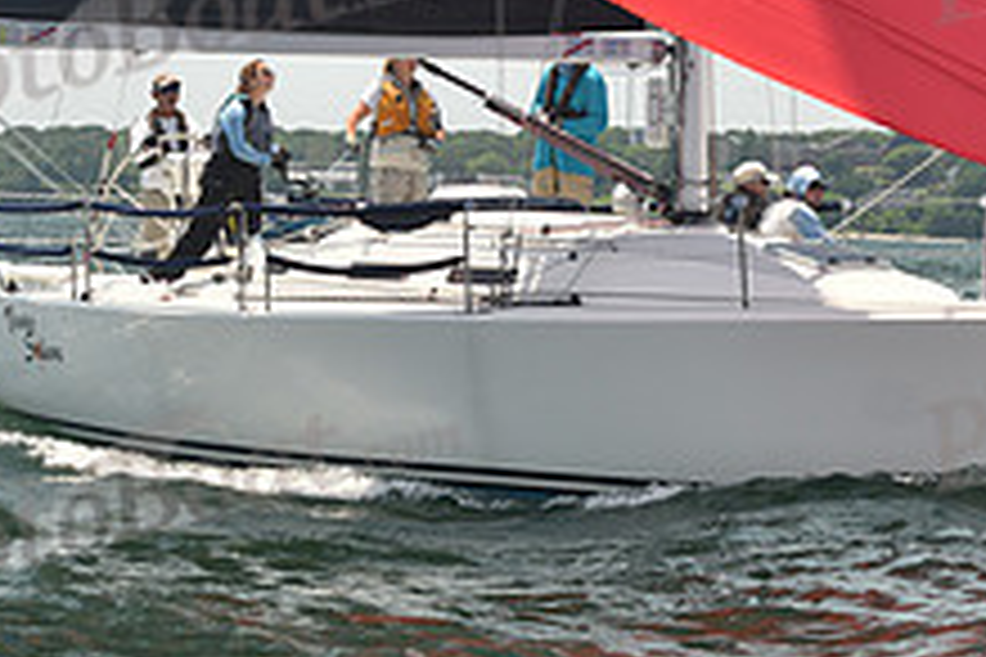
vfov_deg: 7.4
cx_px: 698
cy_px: 205
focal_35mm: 185
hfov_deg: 11.1
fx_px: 5067
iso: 250
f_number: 5
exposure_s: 1/640
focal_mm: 70
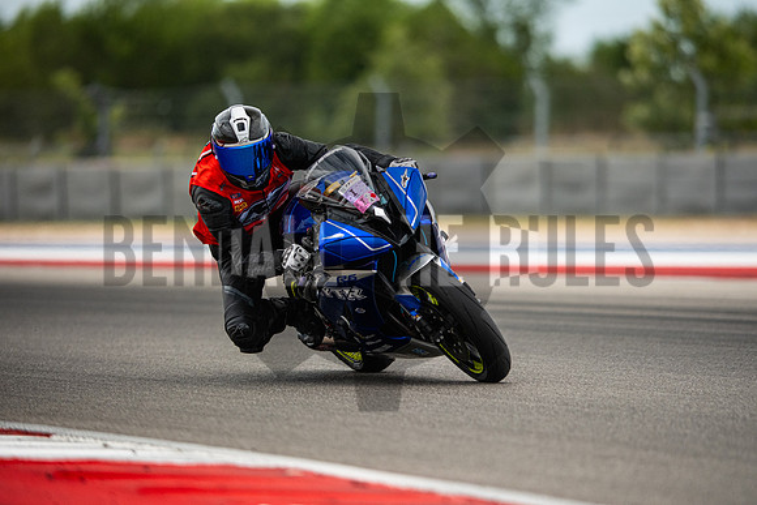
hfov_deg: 6.9
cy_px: 252
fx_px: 6310
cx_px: 378
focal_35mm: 300
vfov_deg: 4.6
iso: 320
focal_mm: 200
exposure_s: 1/5000
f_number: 2
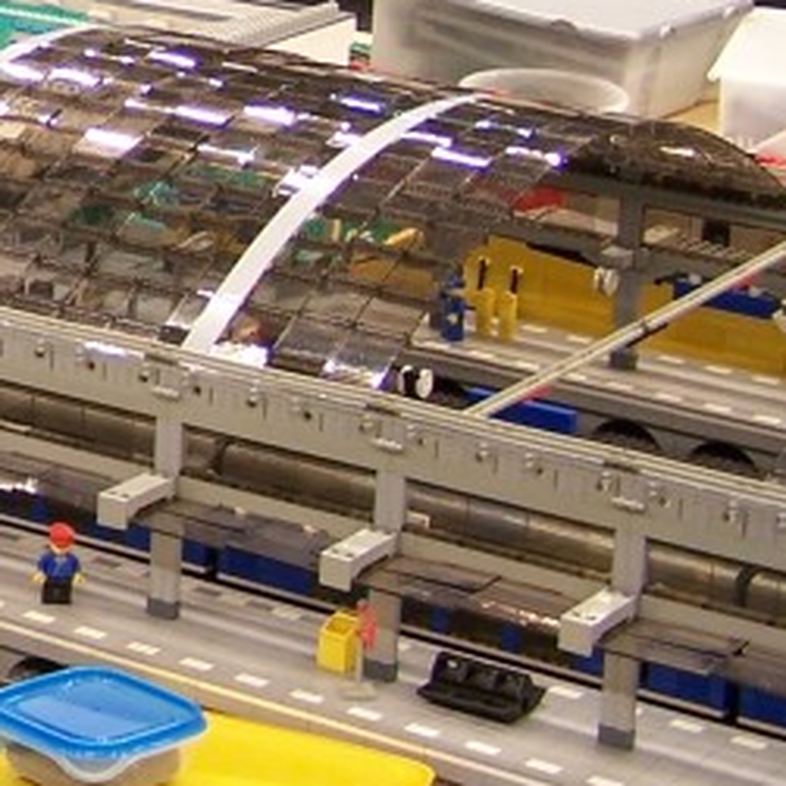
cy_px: 31
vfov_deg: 12.6
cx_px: -501
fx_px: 3519
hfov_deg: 12.0
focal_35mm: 137
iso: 80
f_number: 2.8
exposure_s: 1/2
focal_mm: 6.3
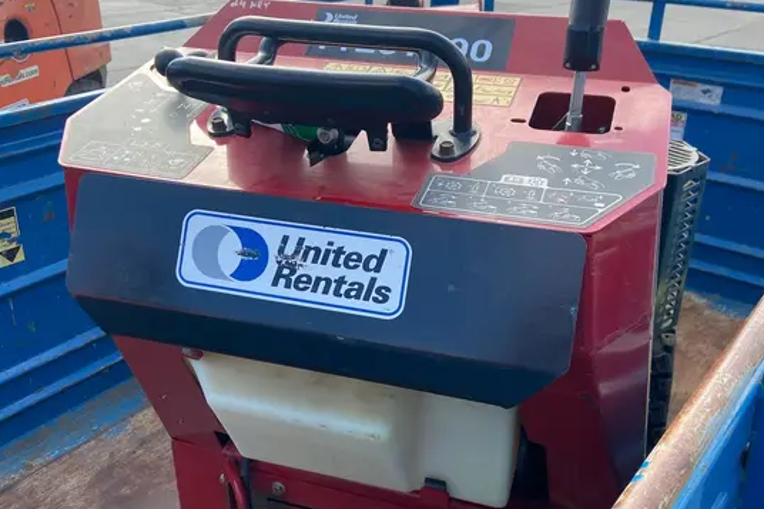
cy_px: 279
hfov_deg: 51.9
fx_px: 785
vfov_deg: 35.9
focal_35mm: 37
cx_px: 379
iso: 32
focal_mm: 4.25
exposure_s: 1/626
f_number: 1.8
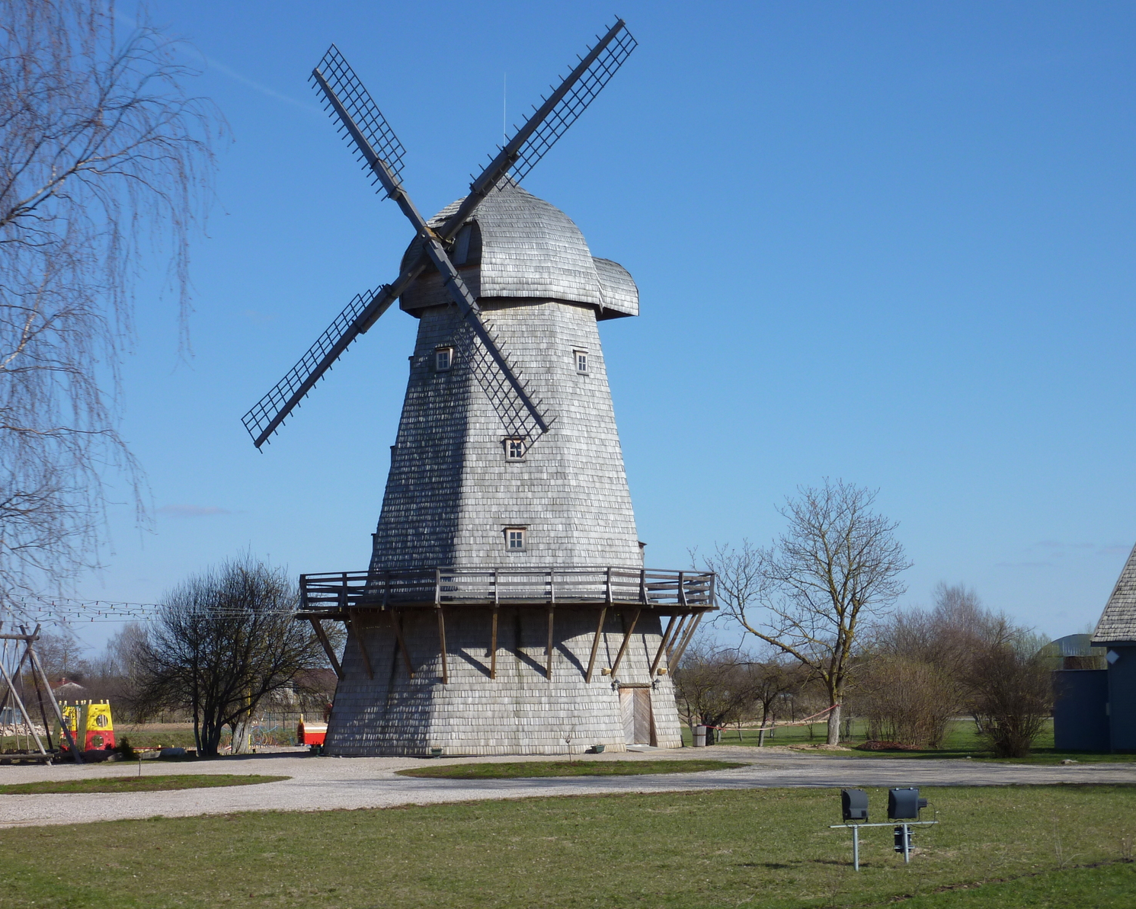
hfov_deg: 28.7
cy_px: 455
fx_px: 2219
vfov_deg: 23.1
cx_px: 553
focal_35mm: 66
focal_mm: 10.3
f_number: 5.6
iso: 80
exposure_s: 1/500
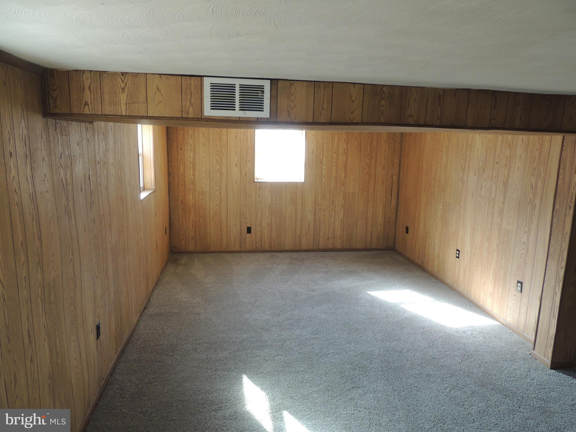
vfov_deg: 56.8
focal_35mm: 24
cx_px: 288
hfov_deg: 71.6
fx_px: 399
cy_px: 216
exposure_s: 1/30
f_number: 3
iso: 200
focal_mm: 4.3
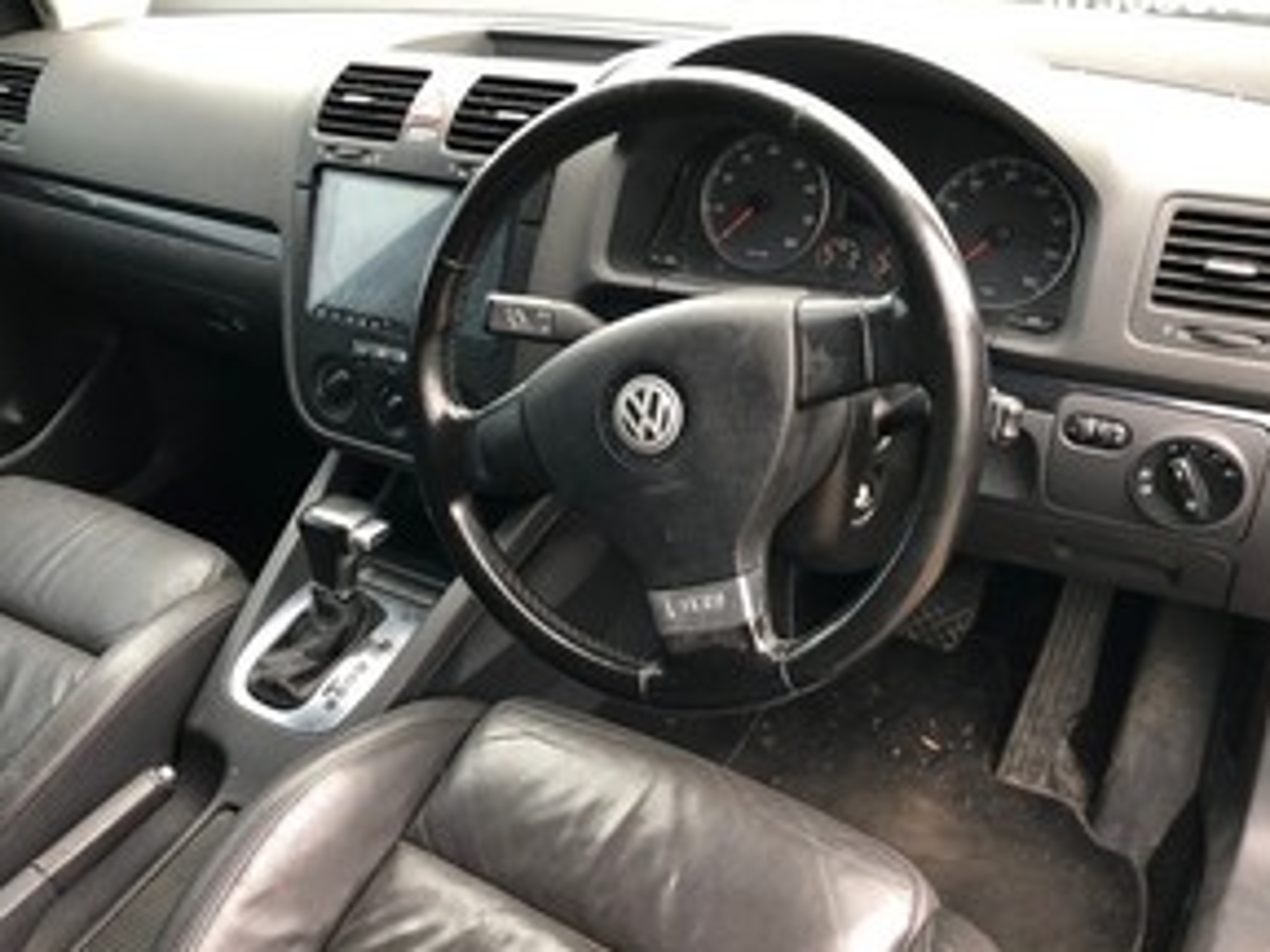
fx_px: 1247
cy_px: 485
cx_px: 586
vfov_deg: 41.8
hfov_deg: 53.9
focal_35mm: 34
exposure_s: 1/30
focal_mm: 4
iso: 40
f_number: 1.8
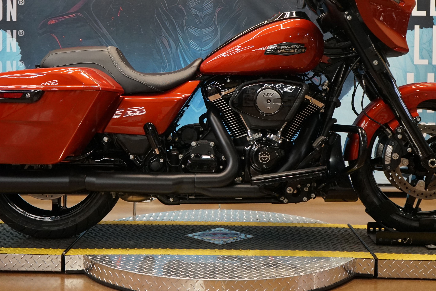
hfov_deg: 38.9
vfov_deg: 26.3
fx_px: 618
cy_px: 85
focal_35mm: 51
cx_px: 217
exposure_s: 1/160
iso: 1600
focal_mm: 35
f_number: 4
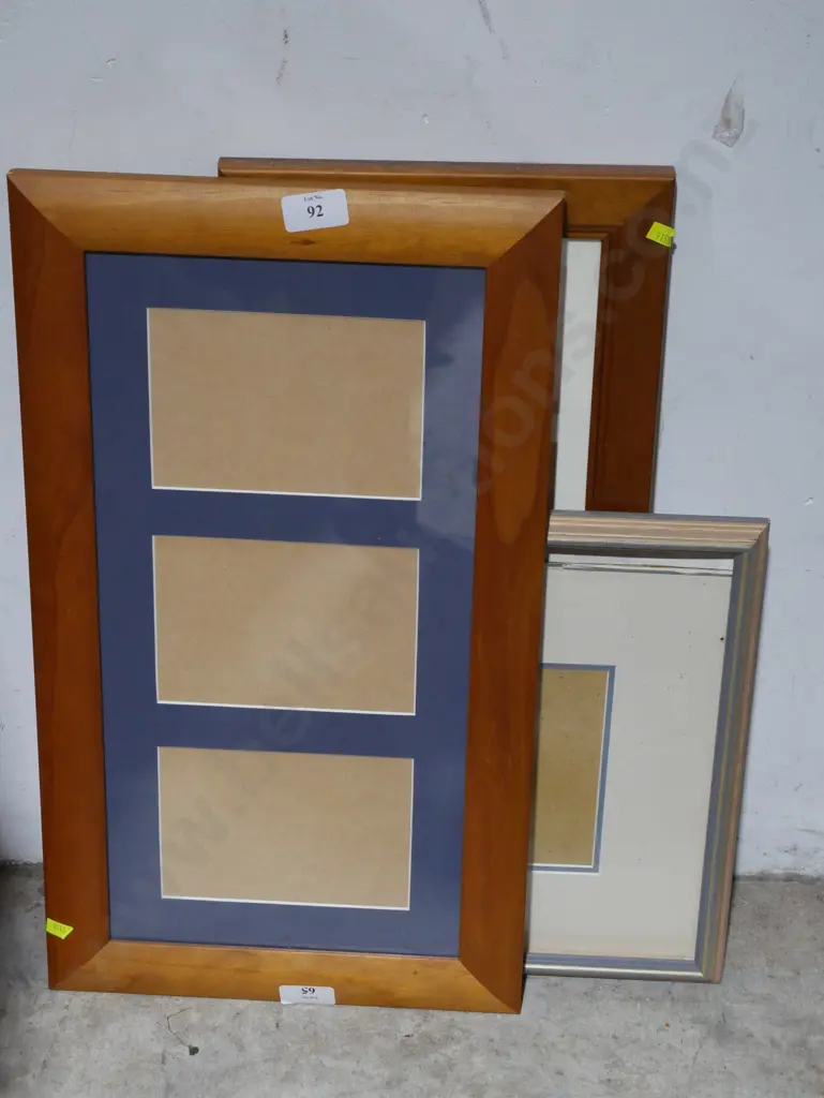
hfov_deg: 21.0
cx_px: 412
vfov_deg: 27.8
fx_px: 2220
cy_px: 549
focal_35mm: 70
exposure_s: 1/80
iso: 2000
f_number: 5.5
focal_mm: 35
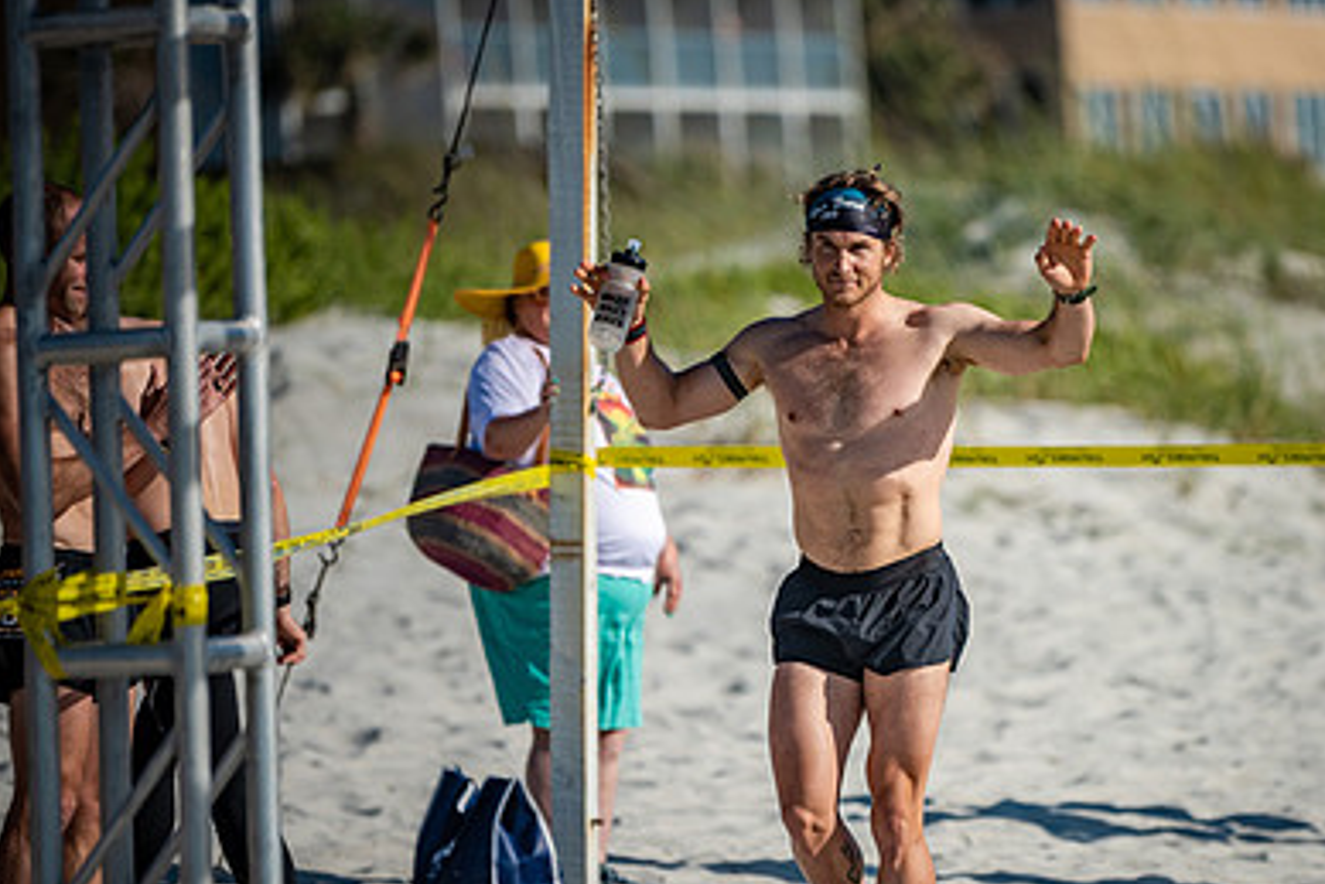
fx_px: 11008
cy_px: 514
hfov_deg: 6.9
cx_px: 925
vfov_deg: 4.6
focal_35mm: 299
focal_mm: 200
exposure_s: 1/4000
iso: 250
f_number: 2.8
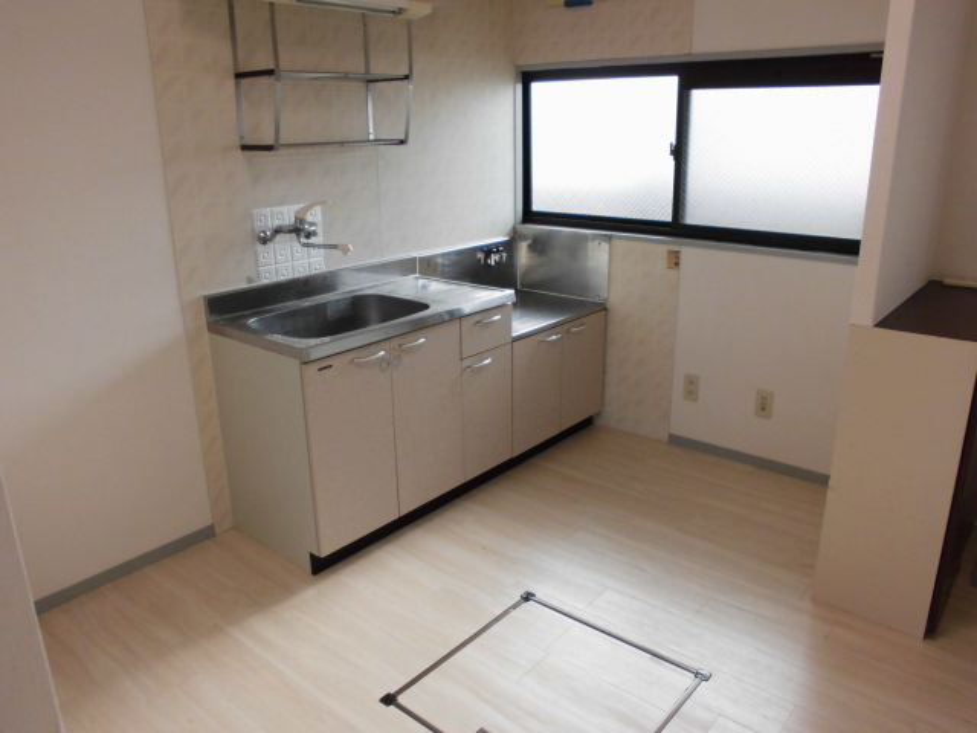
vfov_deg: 53.1
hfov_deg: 67.3
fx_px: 734
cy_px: 366
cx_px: 488
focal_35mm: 26
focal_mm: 4.6
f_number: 3.5
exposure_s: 1/60
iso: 100
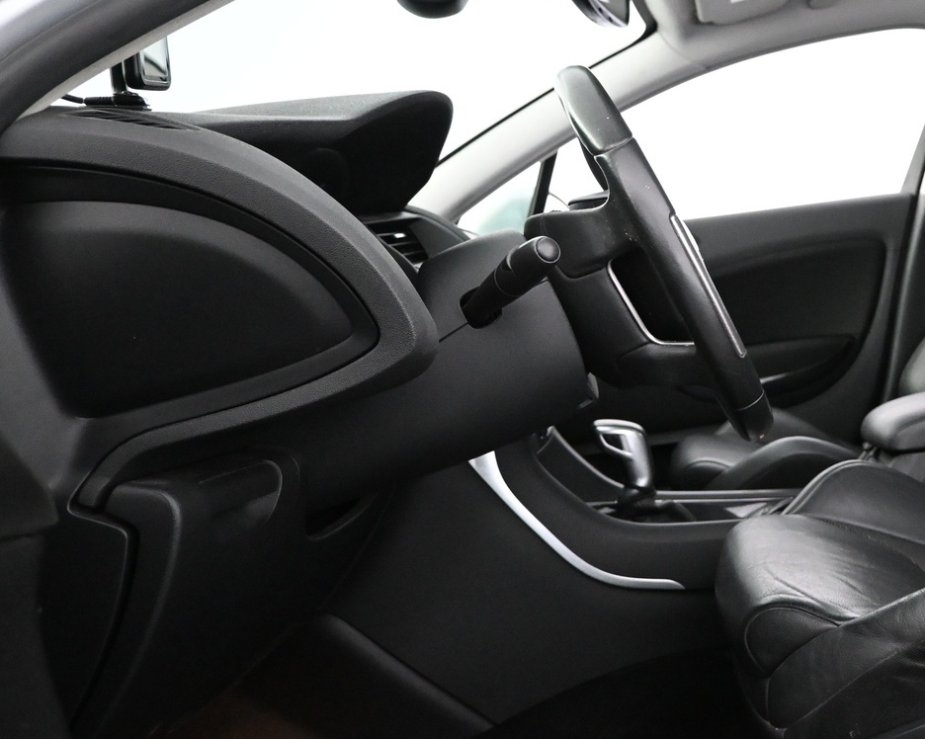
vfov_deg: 37.9
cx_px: 793
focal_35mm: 39
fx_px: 1067
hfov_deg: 43.7
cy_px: 272
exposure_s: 1/60
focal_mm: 16
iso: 4500
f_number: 3.5
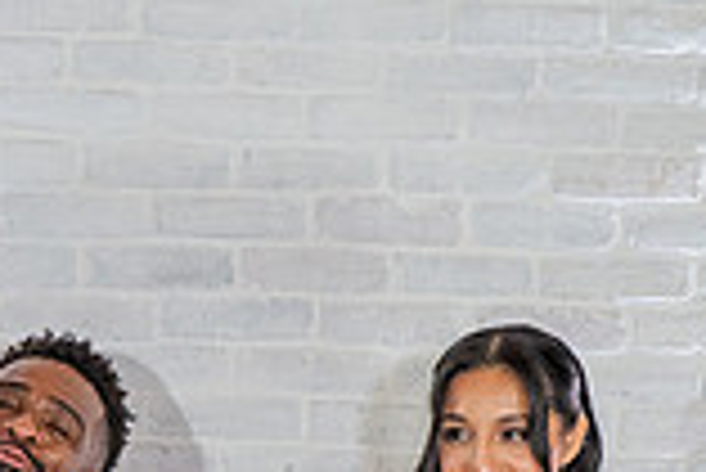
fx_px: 5516
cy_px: 792
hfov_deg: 7.3
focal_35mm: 281
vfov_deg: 4.9
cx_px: 50
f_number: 2.8
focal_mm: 70
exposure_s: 1/320
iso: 1600
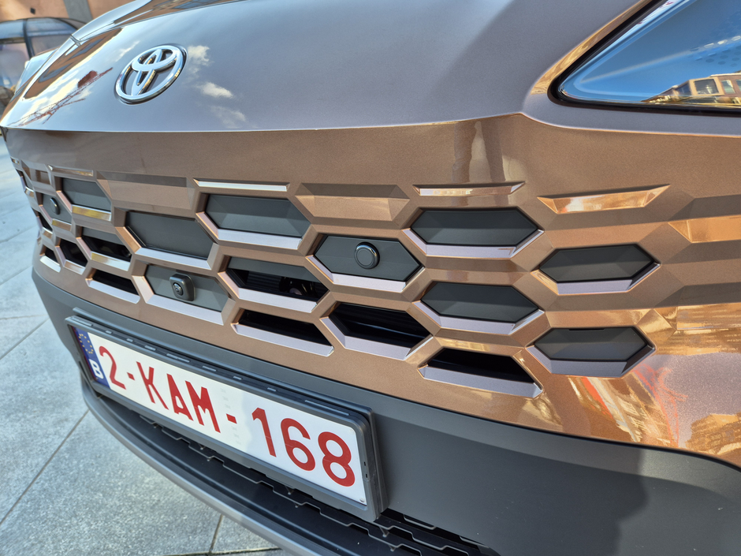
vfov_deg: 58.9
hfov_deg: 73.9
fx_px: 492
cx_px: 370
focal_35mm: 23
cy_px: 278
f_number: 1.8
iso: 25
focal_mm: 5.4
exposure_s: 1/180
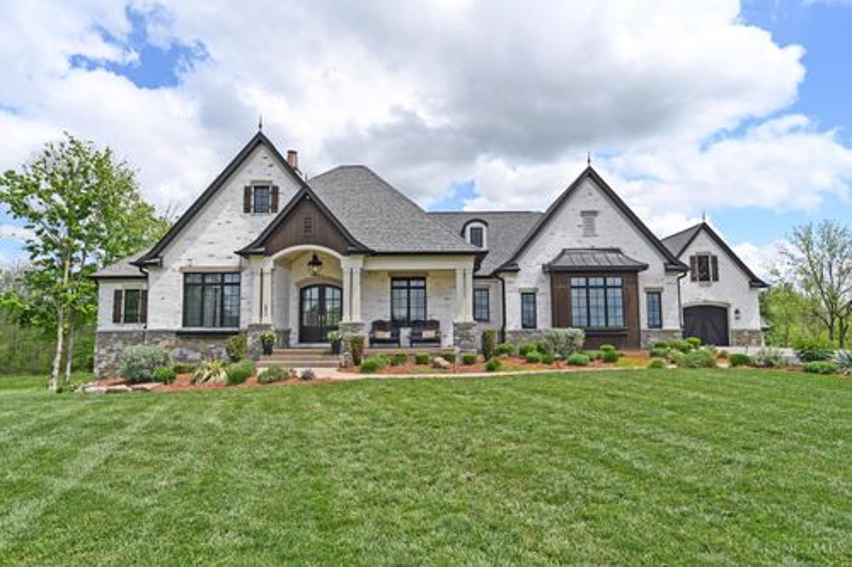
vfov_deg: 59.5
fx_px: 497
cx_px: 426
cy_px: 284
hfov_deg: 81.2
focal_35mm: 21
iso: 100
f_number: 7.1
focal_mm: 21
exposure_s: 1/400
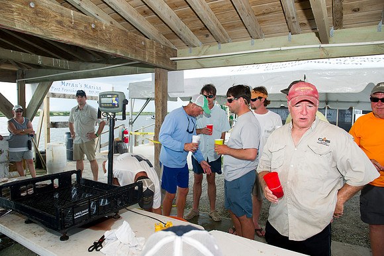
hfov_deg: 73.8
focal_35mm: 24
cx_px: 192
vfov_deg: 53.1
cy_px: 128
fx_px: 256
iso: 200
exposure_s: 1/200
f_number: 5
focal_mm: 24
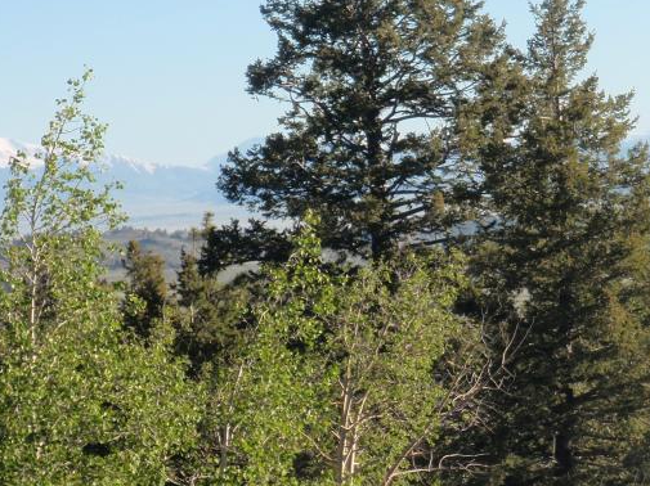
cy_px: 261
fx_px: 3884
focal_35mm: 207
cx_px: 362
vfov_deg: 7.2
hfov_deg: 9.6
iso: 64
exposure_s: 1/200
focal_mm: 18.2
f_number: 5.1
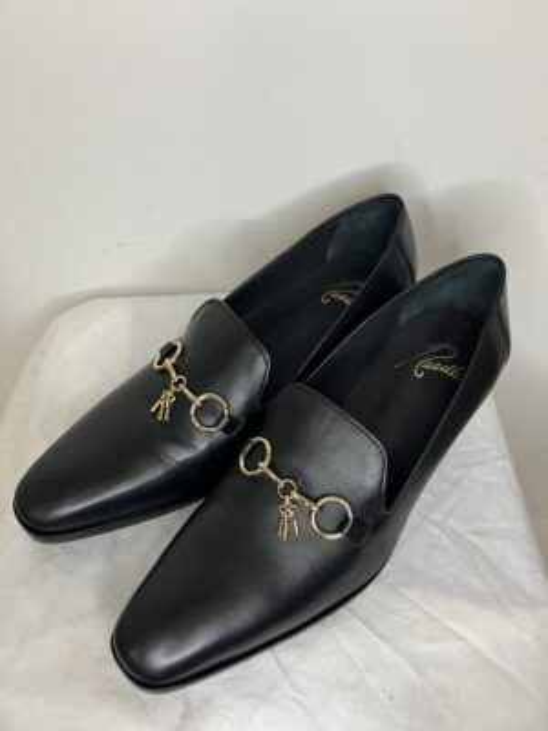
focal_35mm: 28
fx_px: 591
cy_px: 366
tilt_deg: -49.5
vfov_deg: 63.4
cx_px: 274
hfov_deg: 49.7
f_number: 1.8
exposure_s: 1/50
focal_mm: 3.99
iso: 40
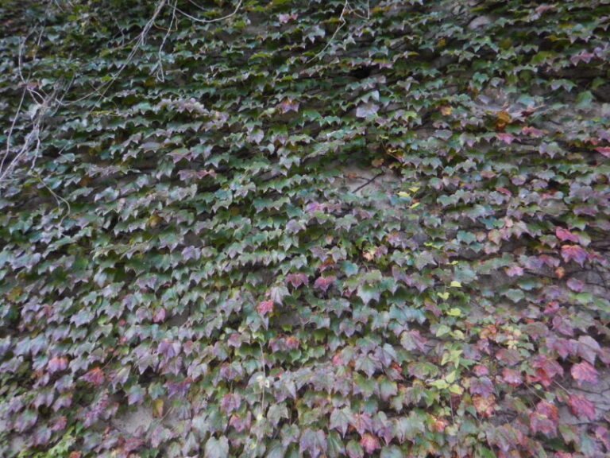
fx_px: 423
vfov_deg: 56.8
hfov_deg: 71.6
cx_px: 305
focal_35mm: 24
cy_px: 229
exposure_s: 1/160
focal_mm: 4.3
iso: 400
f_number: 2.8
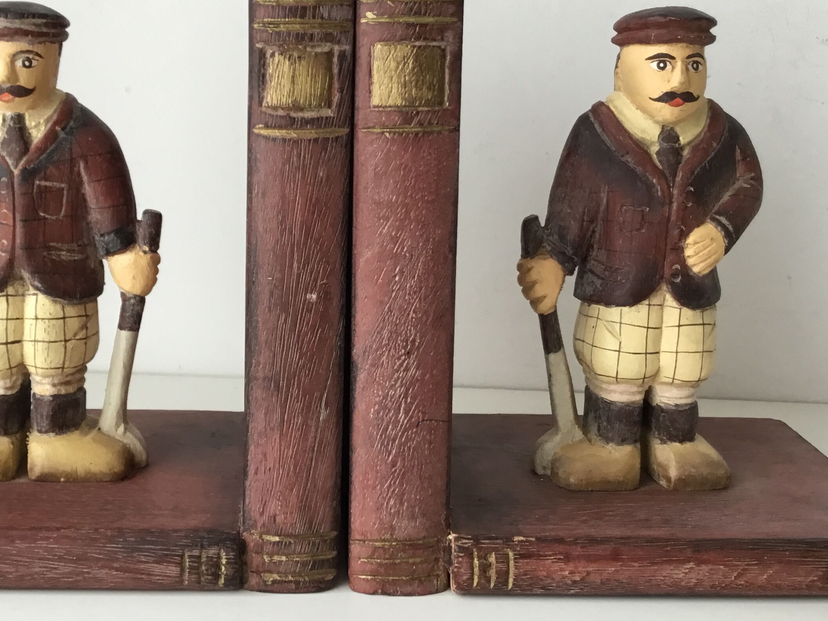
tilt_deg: -9.2
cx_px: 339
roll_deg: +0.9
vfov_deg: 30.2
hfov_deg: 39.5
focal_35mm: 48
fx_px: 1148
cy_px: 253
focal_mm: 3.3
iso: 32
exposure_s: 1/33
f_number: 2.4
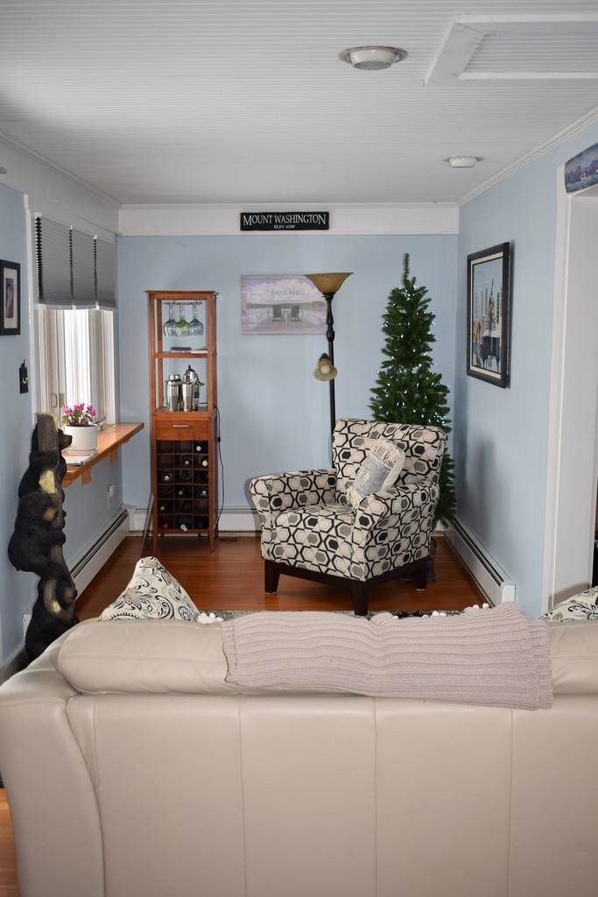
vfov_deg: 51.3
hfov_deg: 35.5
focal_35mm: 38
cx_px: 299
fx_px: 934
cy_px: 448
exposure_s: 1/60
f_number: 4
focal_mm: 25
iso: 100
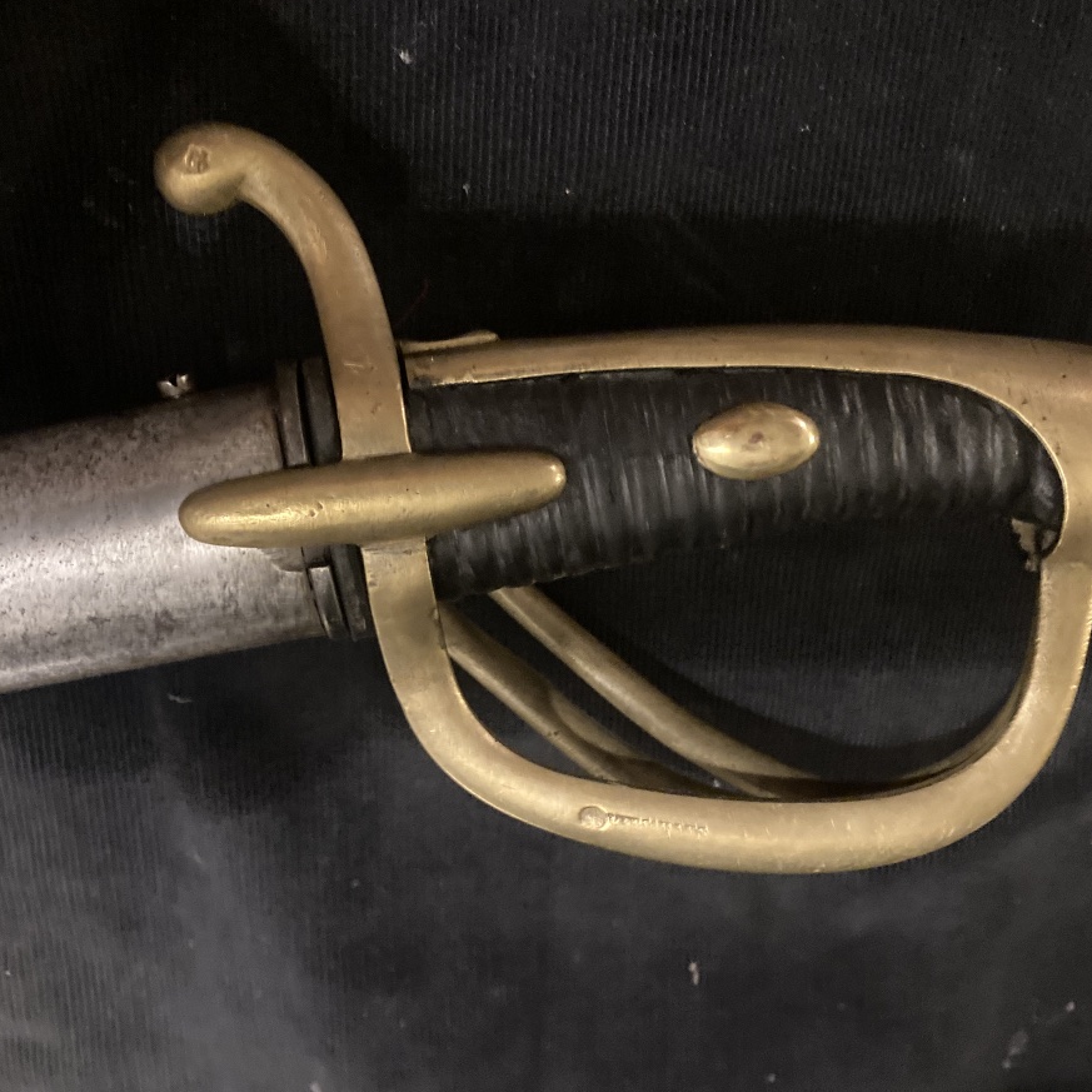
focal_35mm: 34
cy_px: 545
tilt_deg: -65.8
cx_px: 560
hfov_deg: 48.4
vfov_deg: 48.5
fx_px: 1213
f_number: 1.8
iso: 640
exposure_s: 1/17
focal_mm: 3.99
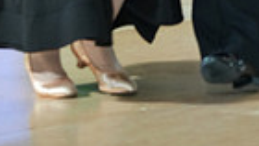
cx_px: 243
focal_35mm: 455
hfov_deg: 4.7
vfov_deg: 2.6
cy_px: -344
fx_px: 3127
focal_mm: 105
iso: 2500
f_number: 5
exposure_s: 1/250
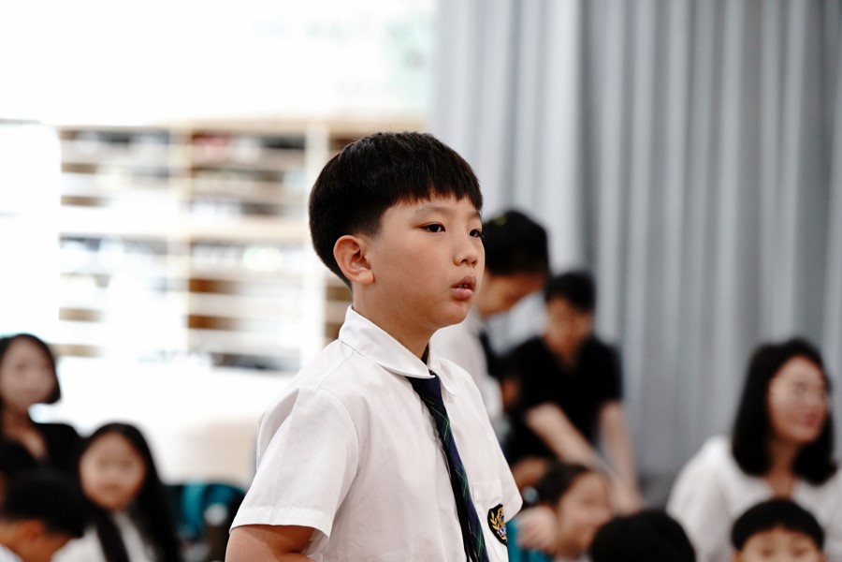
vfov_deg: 9.0
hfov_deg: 13.5
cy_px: 281
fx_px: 3555
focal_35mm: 152
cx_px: 421
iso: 2000
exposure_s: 1/160
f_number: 4.5
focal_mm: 152
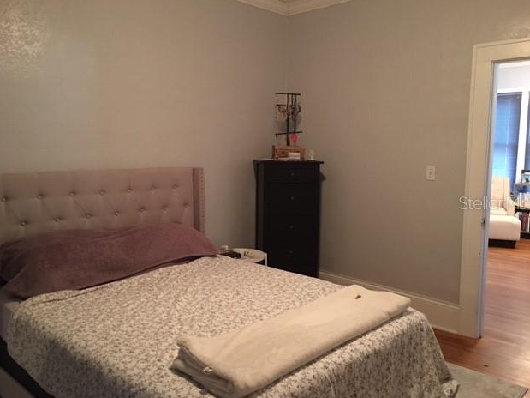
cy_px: 202
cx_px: 265
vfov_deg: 46.8
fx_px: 459
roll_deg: -0.4
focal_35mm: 30
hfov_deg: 60.0
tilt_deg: -6.2
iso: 80
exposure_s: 1/4
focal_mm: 4.15
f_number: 2.2
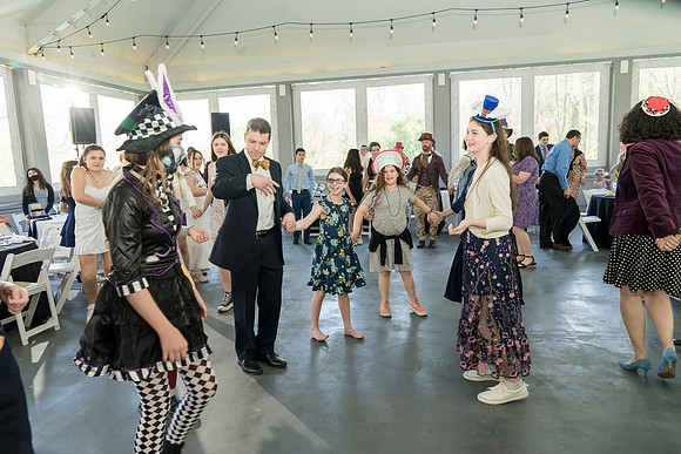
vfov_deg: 53.2
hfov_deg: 73.7
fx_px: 454
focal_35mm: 24
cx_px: 340
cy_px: 227
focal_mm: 24
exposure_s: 1/160
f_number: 6.3
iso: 1250
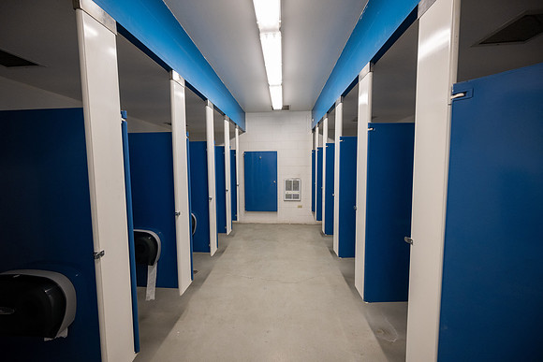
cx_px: 272
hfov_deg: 104.2
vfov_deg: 81.2
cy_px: 181
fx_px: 211
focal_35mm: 14
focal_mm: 14
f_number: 5.6
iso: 1250
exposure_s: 1/100
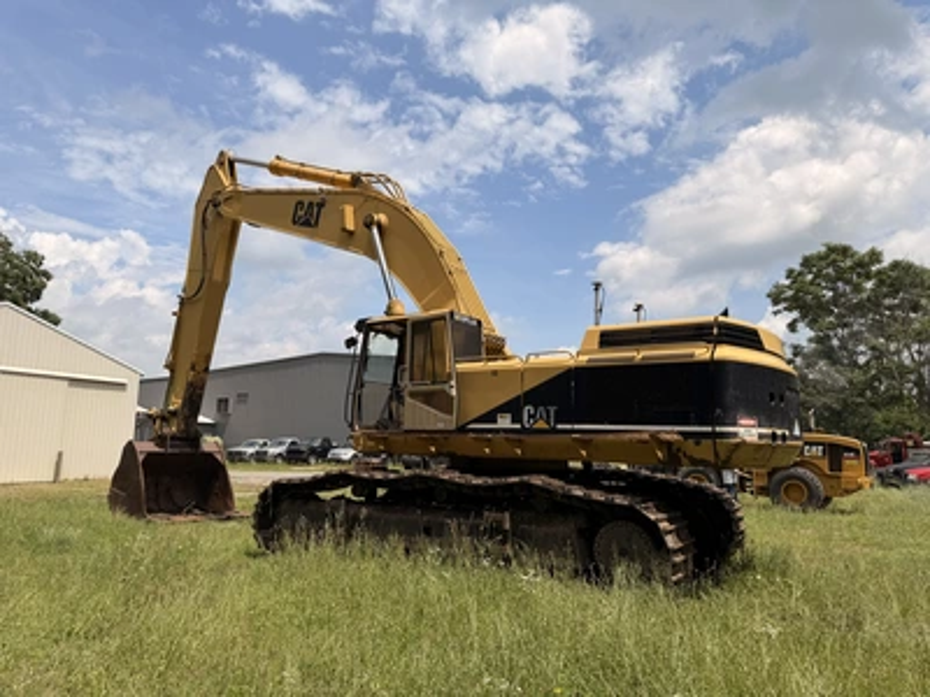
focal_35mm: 24
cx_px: 465
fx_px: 645
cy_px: 348
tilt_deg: +10.4
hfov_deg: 71.6
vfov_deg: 56.8
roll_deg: +0.6
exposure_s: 1/7353
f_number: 1.78
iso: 80
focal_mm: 6.76
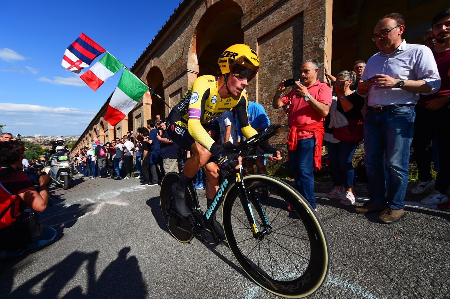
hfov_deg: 104.3
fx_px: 175
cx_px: 225
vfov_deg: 81.1
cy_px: 150
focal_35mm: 14
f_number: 8
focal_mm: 14
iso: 200
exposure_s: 1/1000
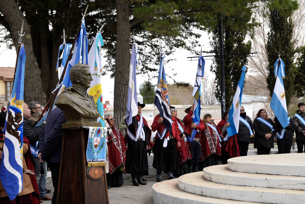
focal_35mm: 70
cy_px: 102
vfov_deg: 19.5
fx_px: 593
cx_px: 152
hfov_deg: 28.8
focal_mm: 70
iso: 125
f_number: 5.6
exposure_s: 1/80
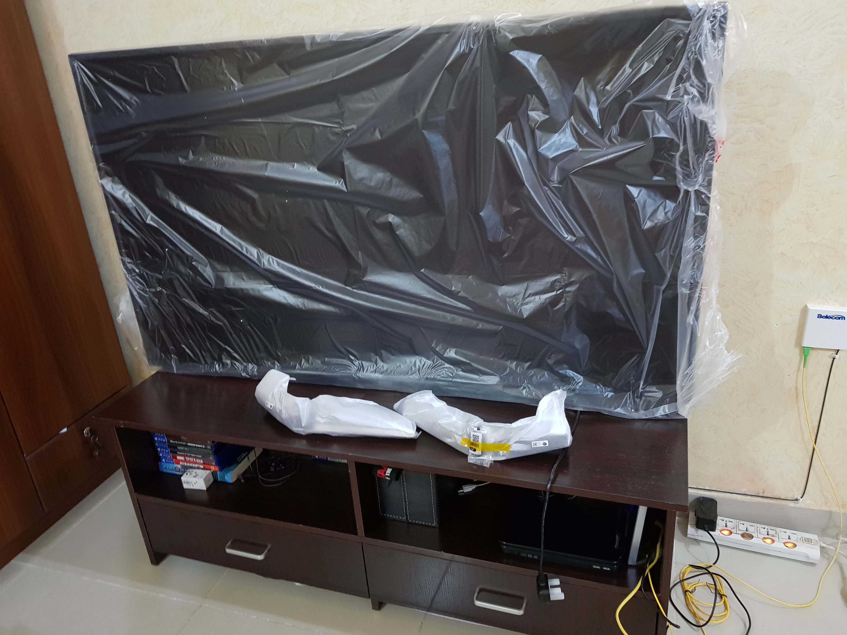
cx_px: 424
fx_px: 636
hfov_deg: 67.3
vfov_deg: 53.1
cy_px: 318
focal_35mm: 26
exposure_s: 1/10
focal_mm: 4.3
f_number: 1.7
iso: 400
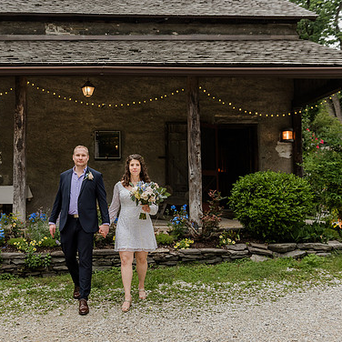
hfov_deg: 39.3
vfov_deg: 40.0
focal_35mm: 42
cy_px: 166
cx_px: 99
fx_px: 469
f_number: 4
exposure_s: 1/320
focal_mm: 31
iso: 800
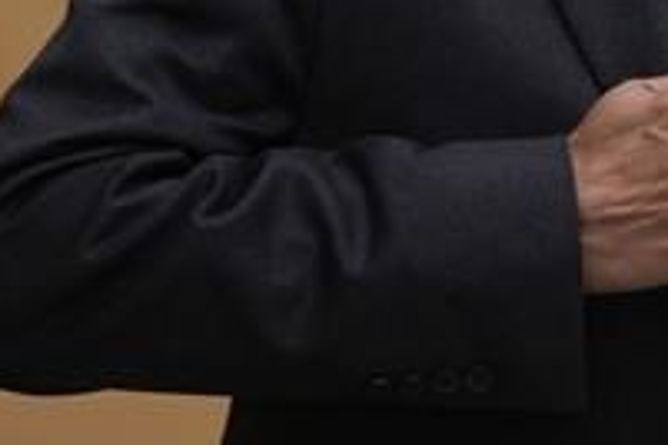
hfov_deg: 2.0
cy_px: -334
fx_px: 18944
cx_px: 1216
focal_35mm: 1021
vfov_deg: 1.3
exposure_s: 1/250
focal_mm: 200
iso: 400
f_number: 2.8
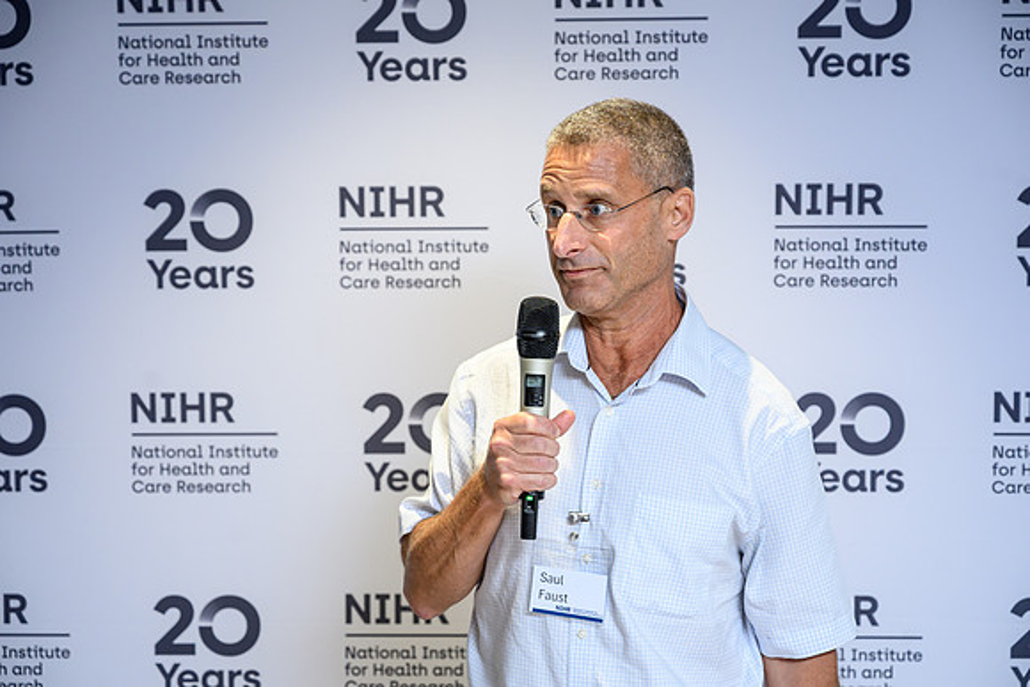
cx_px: 515
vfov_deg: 18.8
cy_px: 344
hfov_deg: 27.8
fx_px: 2081
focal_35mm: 73
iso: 1250
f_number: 4.5
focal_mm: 70
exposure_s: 1/200
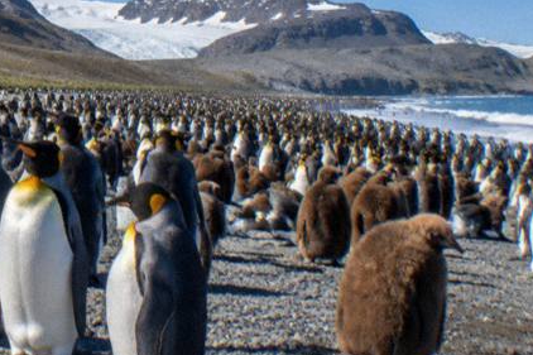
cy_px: 258
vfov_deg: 16.4
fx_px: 1228
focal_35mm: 83
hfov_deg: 24.4
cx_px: 178
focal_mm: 35
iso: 200
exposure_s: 1/320
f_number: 6.3
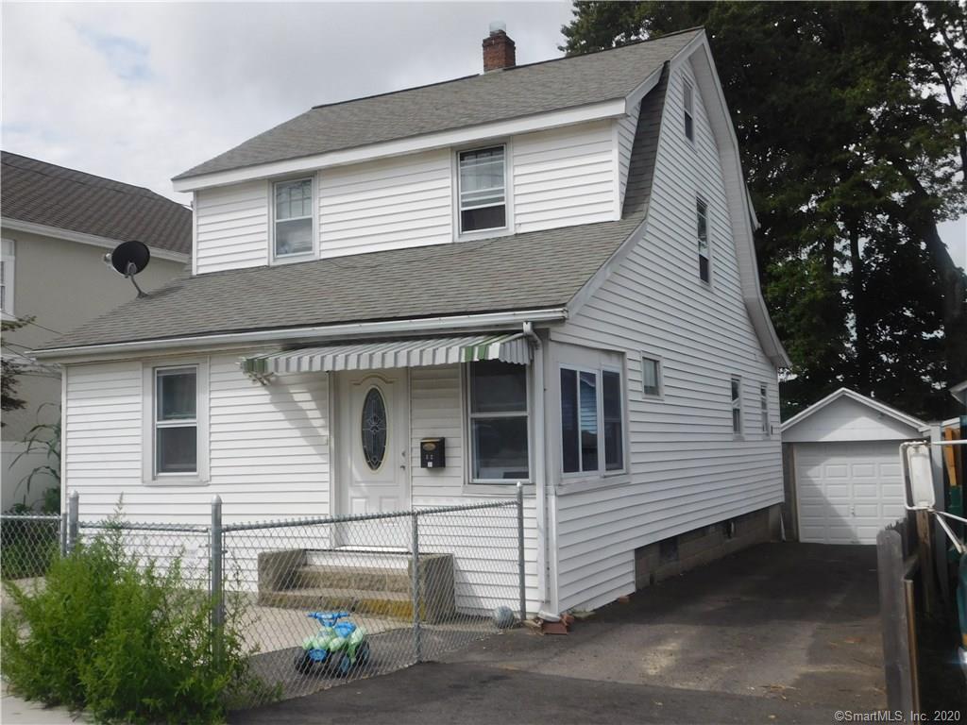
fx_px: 1006
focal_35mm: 36
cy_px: 362
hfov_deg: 51.4
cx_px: 484
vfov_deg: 39.7
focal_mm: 6.3
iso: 125
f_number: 7
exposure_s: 1/500
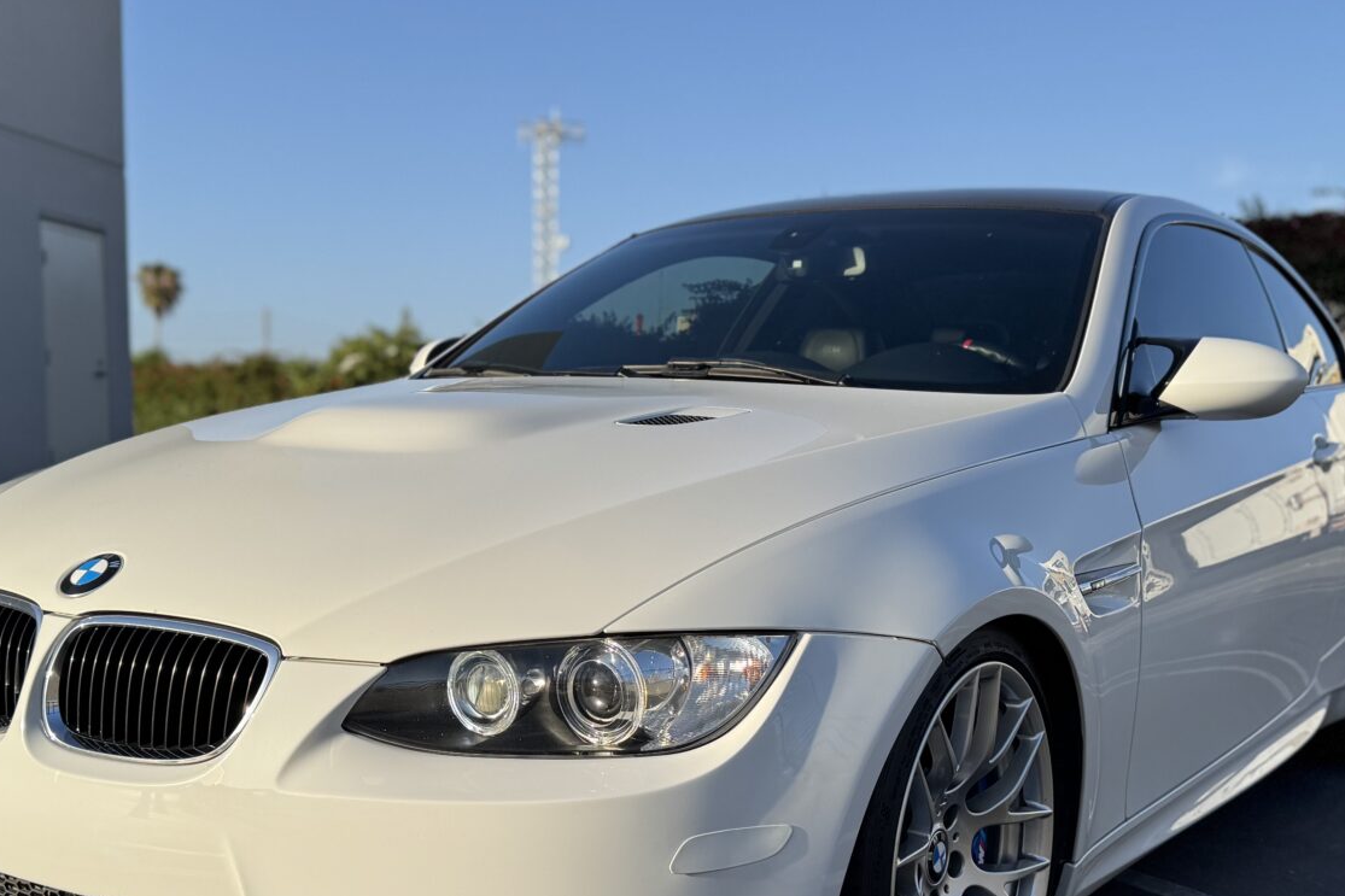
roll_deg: -0.8
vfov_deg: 30.8
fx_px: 1606
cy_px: 634
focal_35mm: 43
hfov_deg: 45.4
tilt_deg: -7.1
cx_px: 620
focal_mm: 6.76
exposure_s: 1/3802
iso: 80
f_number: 1.78
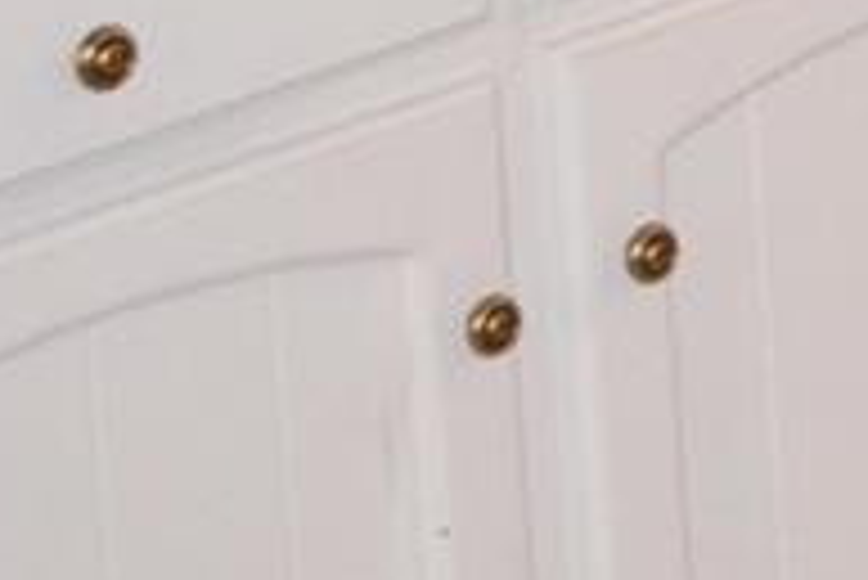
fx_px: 5067
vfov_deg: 6.0
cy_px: -1326
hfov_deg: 8.3
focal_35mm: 210
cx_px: 2600
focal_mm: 18
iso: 900
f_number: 3.5
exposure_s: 1/60
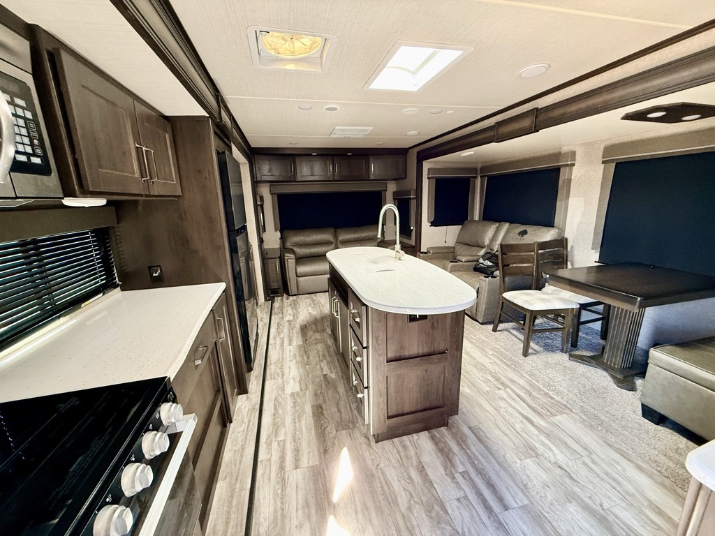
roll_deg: -0.9
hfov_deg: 102.1
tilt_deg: -13.2
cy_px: 268
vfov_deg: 85.7
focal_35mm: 14
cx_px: 358
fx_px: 289
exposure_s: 1/64
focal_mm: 2.22
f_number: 2.2
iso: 320
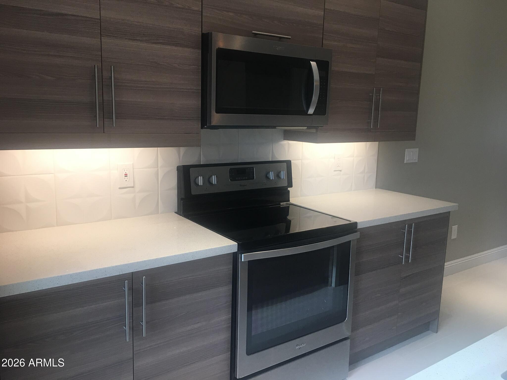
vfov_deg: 48.2
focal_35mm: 29
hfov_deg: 61.7
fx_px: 425
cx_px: 254
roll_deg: -2.2
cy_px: 190
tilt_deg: -10.1
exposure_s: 1/30
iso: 25
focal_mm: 4.15
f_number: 2.2
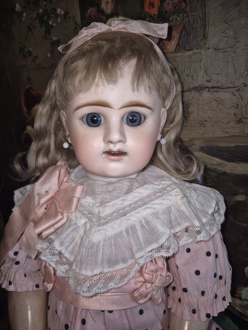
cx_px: 124
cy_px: 165
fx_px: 220
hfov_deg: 58.9
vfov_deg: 73.9
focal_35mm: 23
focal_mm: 5.4
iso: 64
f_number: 1.8
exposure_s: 1/50
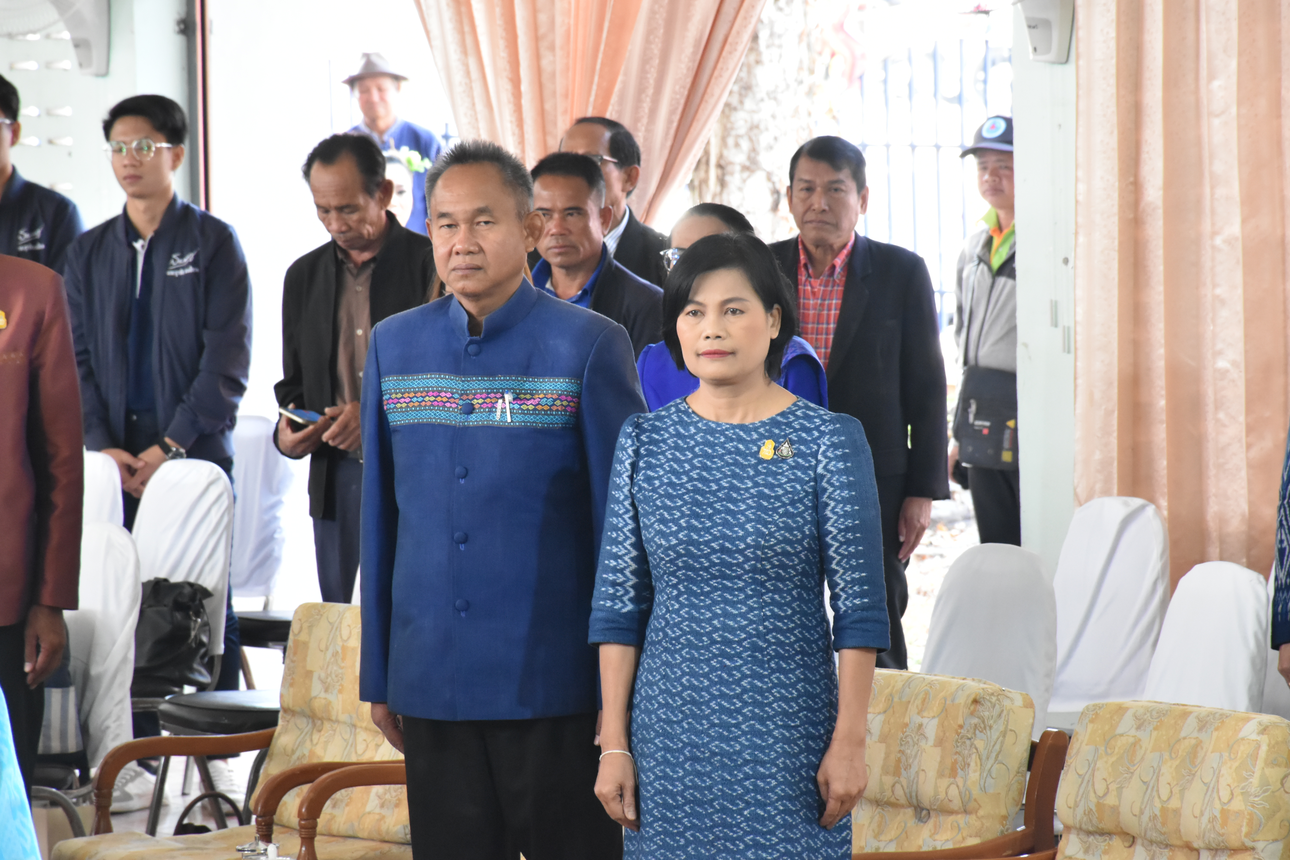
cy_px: 430
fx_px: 7524
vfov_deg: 6.5
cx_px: 645
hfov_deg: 9.8
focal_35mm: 210
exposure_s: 1/50
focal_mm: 140
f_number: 9
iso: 3200
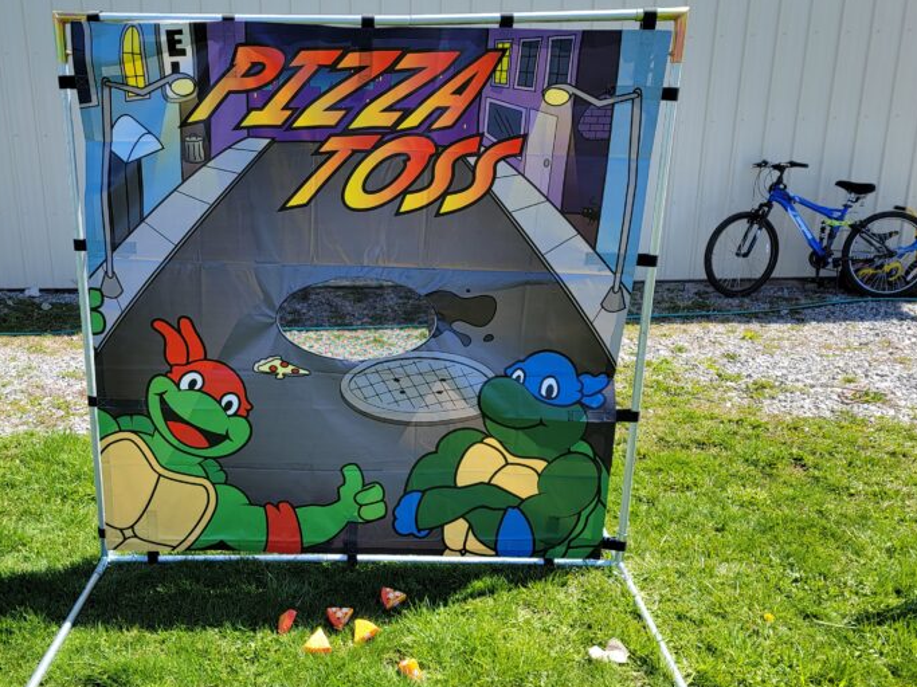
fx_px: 953
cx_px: 310
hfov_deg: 50.5
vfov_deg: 39.4
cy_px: 421
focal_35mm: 36
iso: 16
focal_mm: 6.7
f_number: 1.8
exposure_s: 1/437
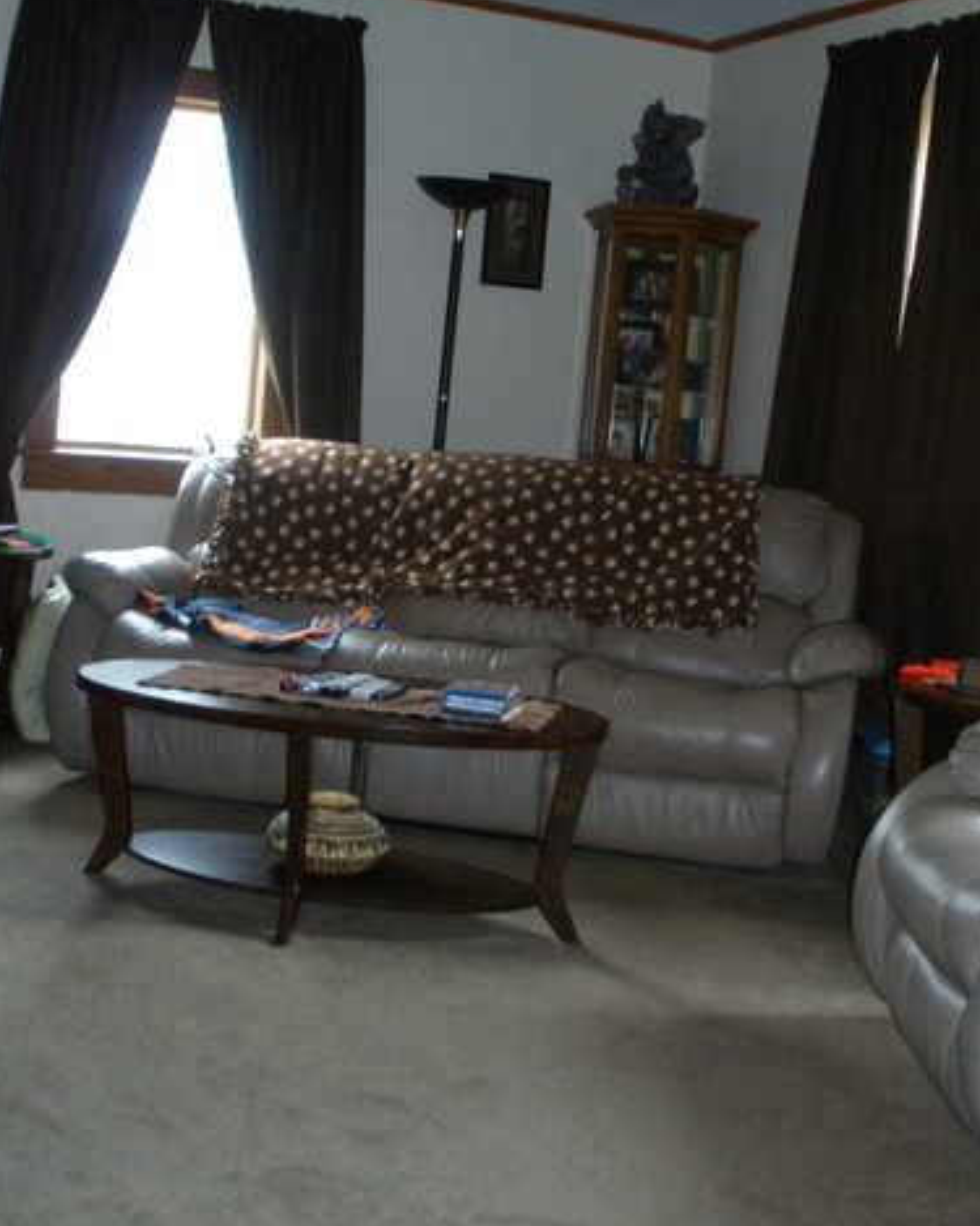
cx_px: 531
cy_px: 606
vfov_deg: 38.8
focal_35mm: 48
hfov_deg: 31.4
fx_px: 1741
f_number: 3.5
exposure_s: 1/30
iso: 400
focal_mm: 6.3
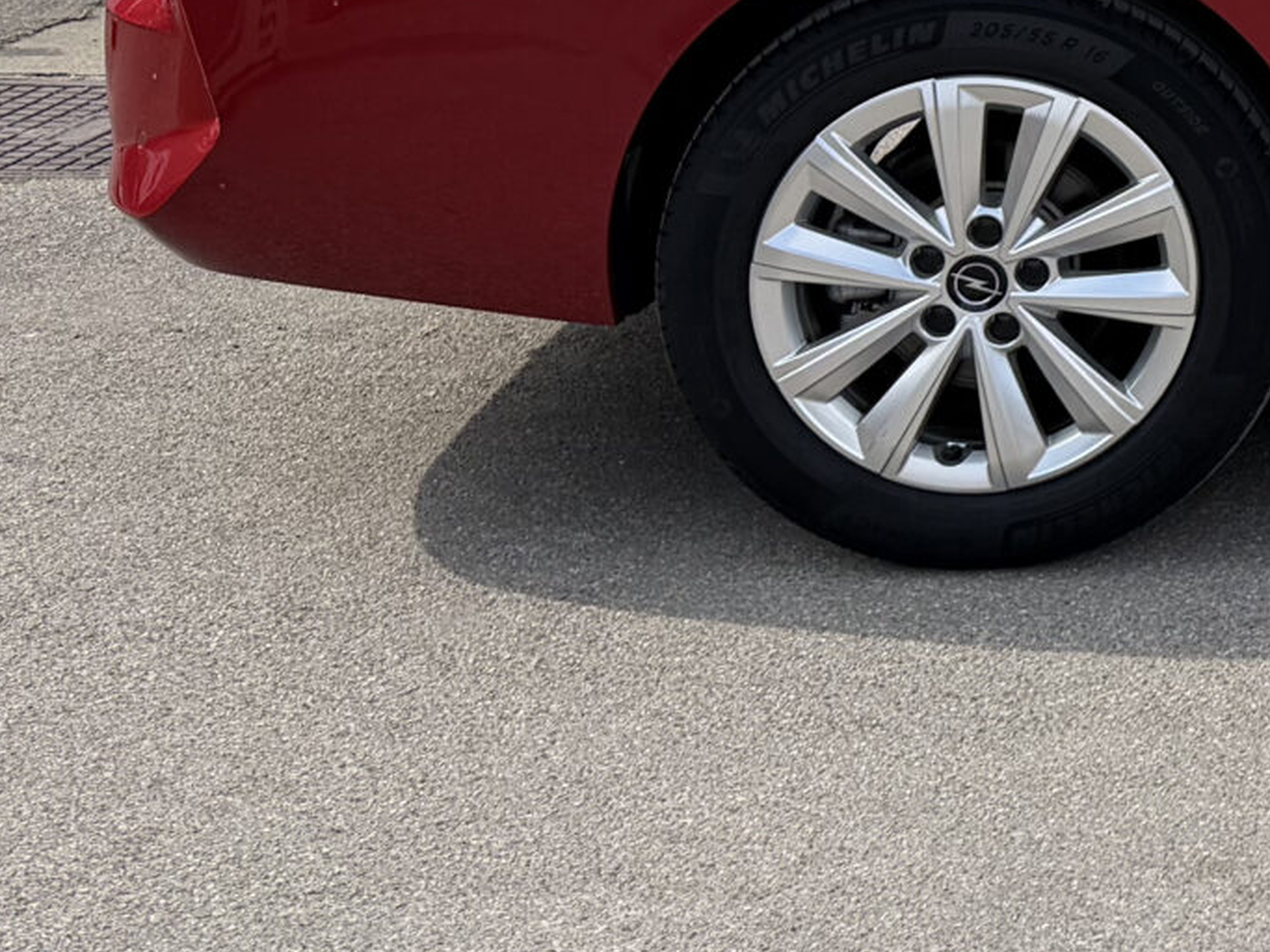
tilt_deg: -7.0
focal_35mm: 90
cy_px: -277
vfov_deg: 15.6
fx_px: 3301
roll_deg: +0.7
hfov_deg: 18.2
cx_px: 2135
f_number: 1.78
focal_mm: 6.76
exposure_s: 1/3279
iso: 80
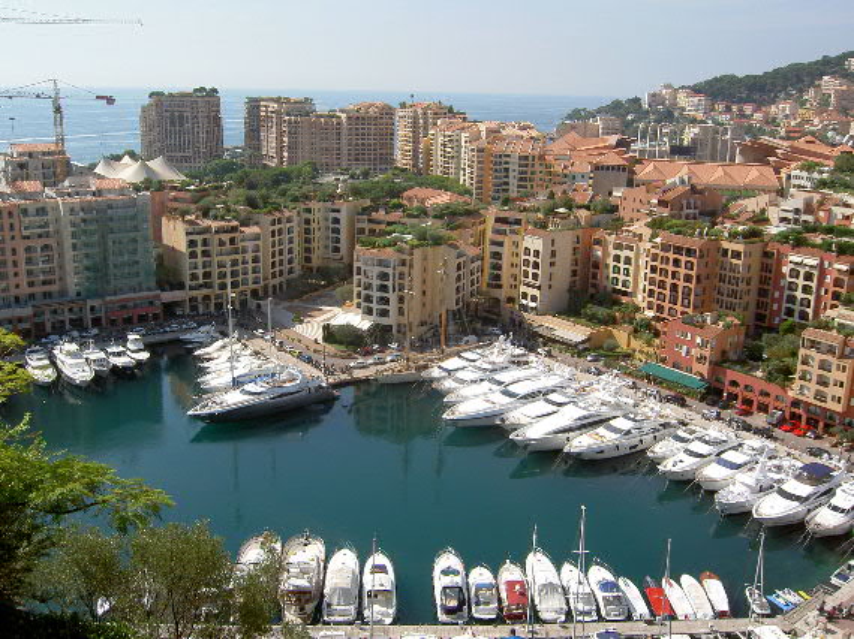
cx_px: 427
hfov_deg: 54.0
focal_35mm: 34
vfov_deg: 41.8
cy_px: 320
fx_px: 838
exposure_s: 1/400
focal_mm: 5.6
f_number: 4.7
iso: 50
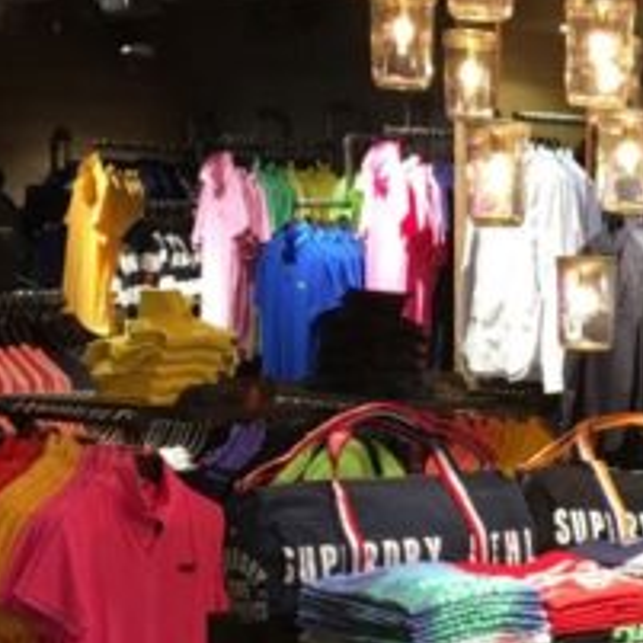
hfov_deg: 16.9
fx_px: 2060
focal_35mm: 98
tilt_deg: -6.7
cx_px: 781
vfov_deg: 17.5
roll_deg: -2.3
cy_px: 547
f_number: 2.2
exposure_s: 1/33
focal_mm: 4.15
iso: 100
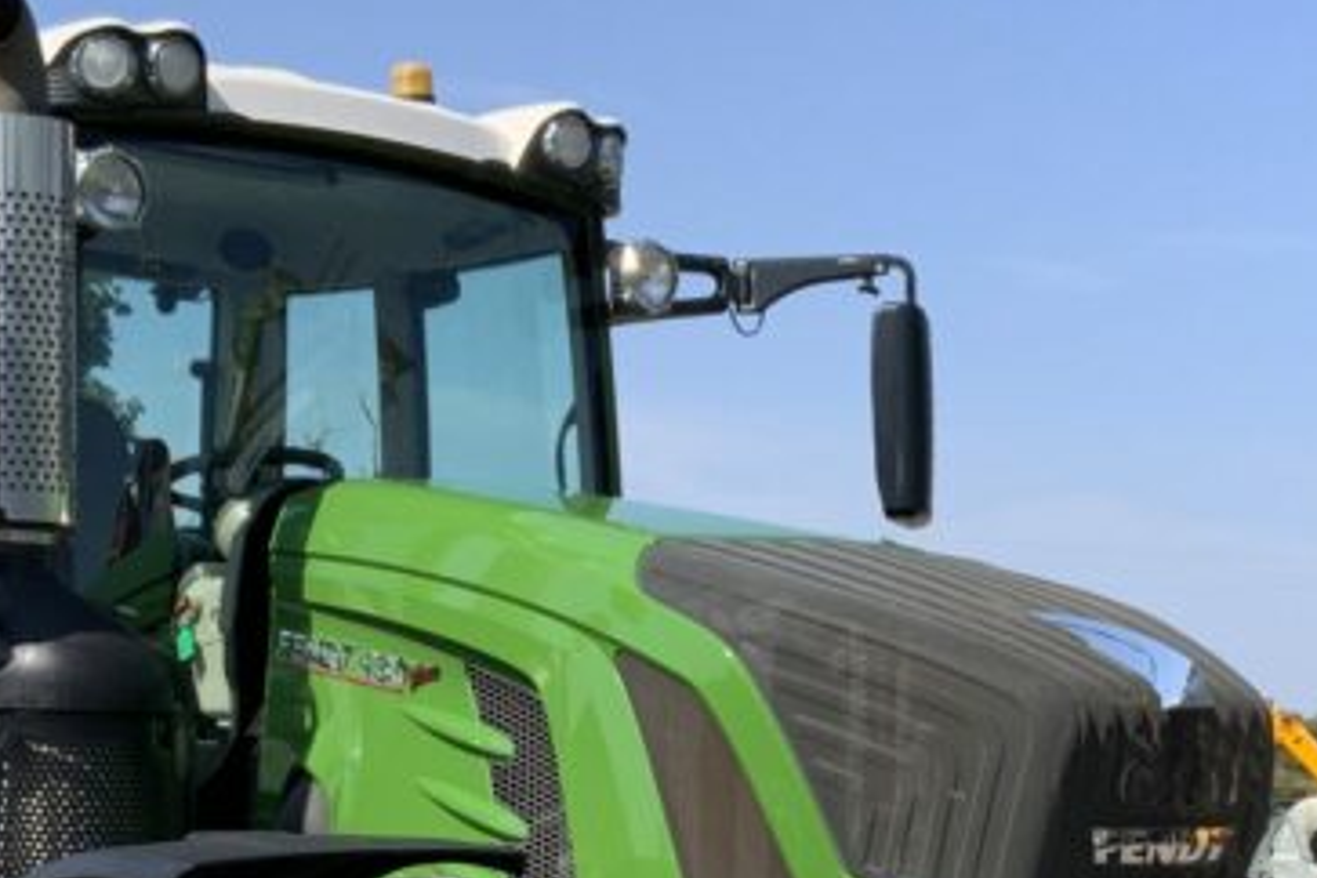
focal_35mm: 85
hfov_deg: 23.9
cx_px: 780
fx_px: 3109
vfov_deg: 15.7
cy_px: 918
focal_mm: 3
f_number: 1.8
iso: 16
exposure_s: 1/1377
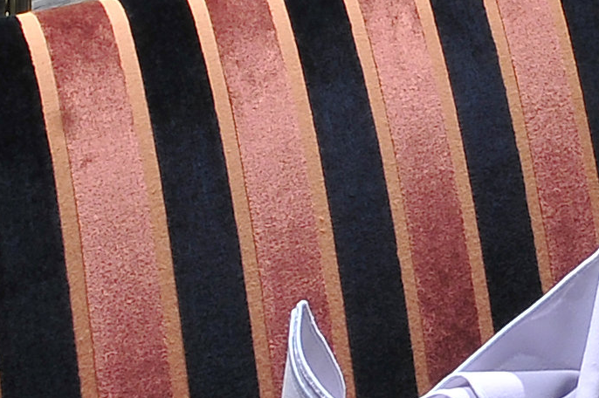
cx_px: 1115
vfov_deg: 11.5
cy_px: -477
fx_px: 1714
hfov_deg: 16.3
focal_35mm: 103
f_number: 16
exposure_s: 5
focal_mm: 11
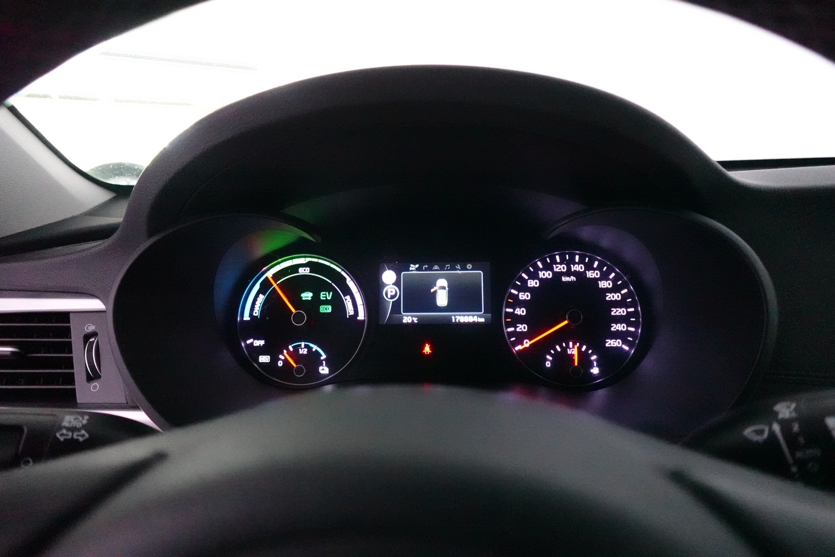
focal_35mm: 20
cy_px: 278
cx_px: 418
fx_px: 464
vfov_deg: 61.9
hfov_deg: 84.0
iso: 6400
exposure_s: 1/250
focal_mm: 7.6
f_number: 2
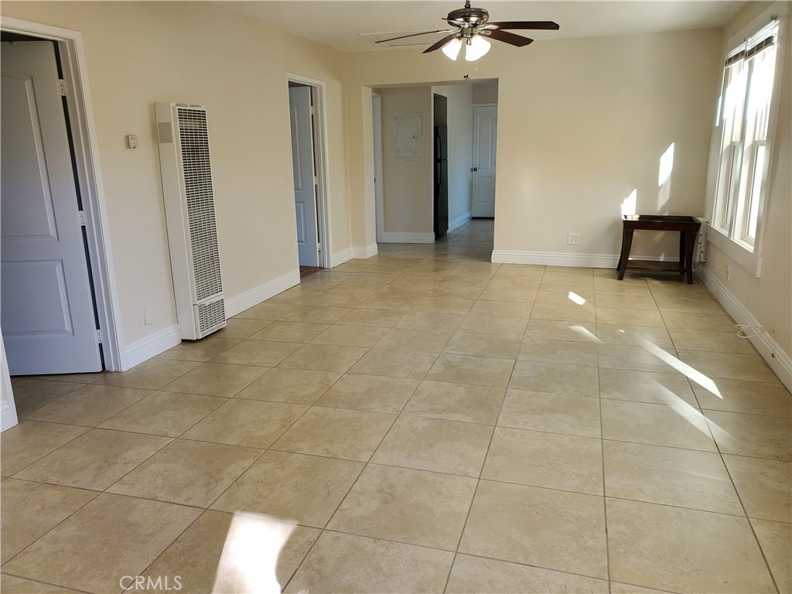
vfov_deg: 53.1
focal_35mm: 26
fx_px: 595
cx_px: 396
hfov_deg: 67.3
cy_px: 297
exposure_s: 1/120
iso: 100
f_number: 2.4
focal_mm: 4.3
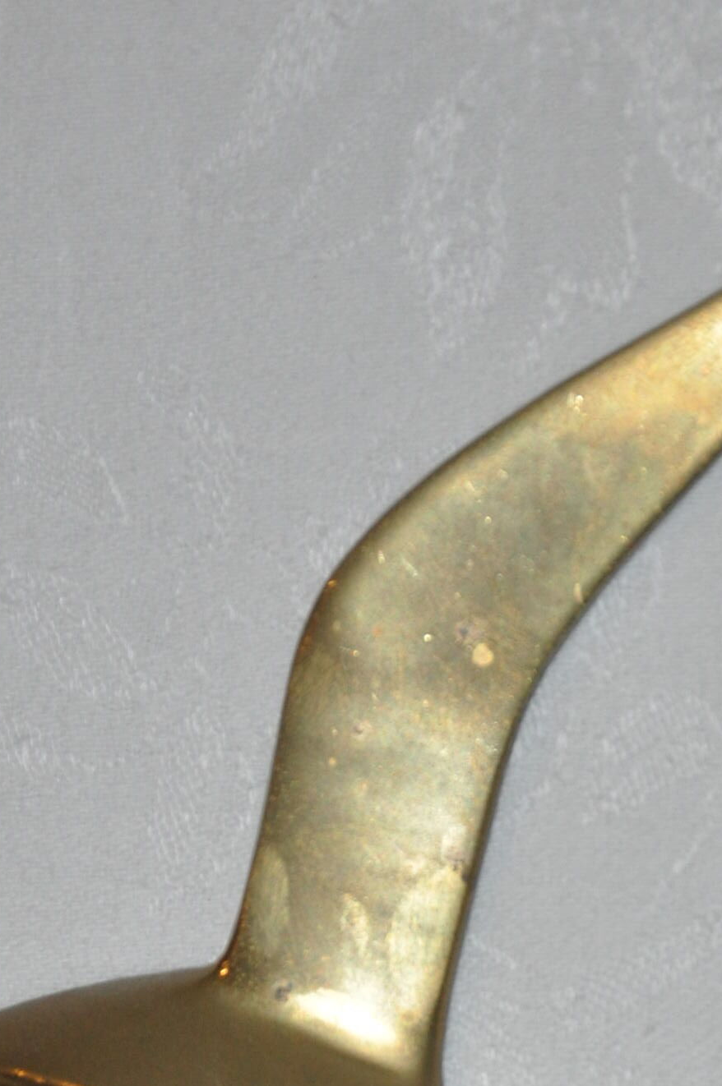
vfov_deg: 7.0
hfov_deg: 4.7
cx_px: 287
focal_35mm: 292
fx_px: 8807
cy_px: 1137
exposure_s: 1/60
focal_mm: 80
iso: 800
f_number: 5.3
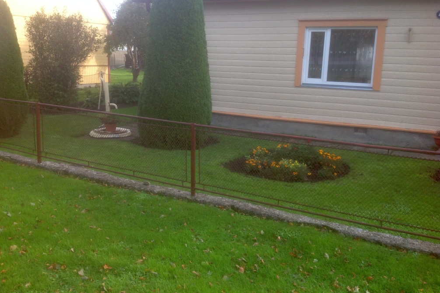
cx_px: 217
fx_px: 452
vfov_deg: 35.9
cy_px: 134
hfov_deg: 51.9
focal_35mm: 37
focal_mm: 4.28
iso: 50
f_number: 2.4
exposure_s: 1/347
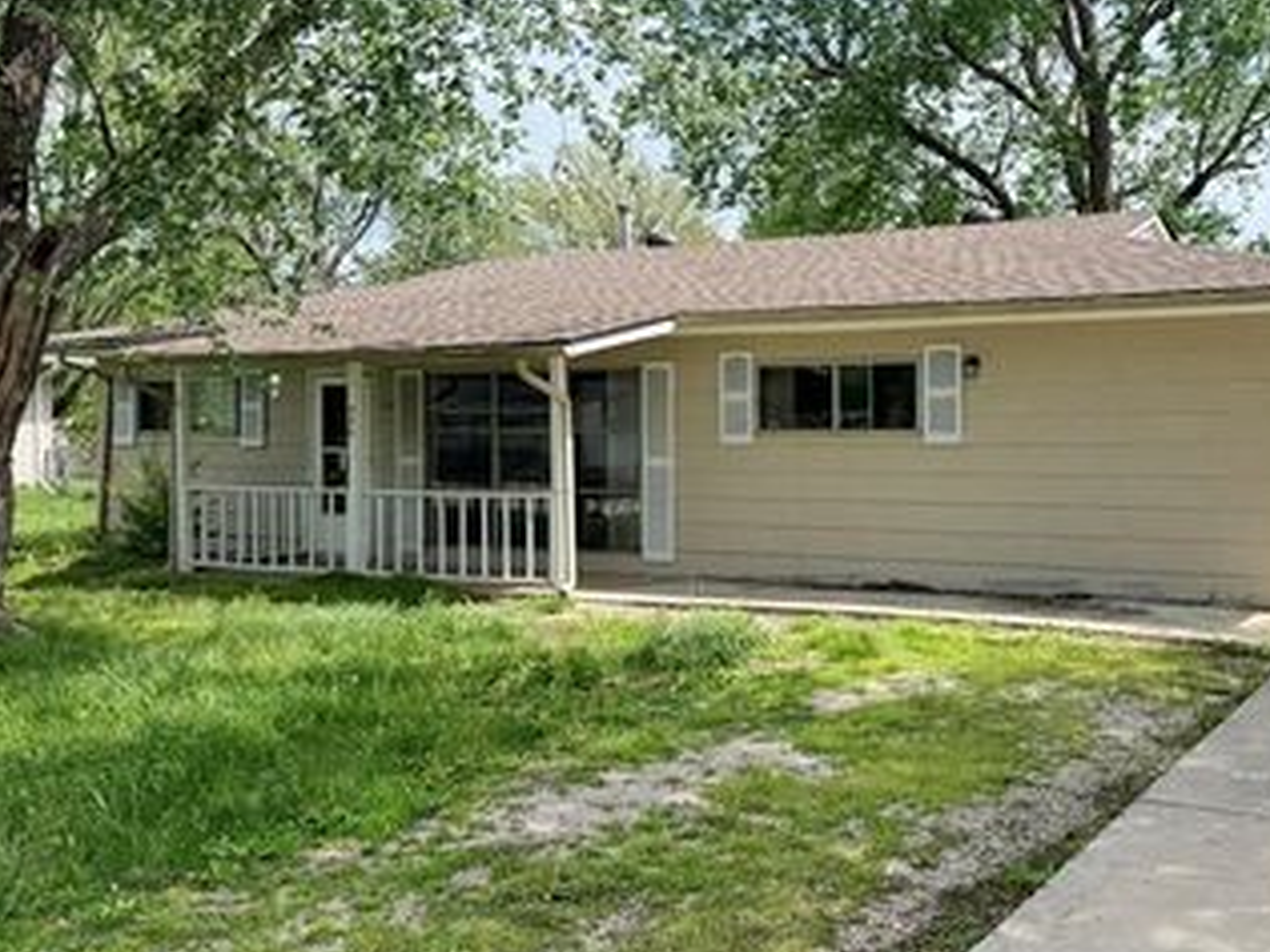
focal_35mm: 38
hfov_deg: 48.1
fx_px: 1394
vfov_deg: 37.7
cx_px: 852
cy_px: 448
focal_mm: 6.76
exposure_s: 1/3759
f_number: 1.78
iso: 80
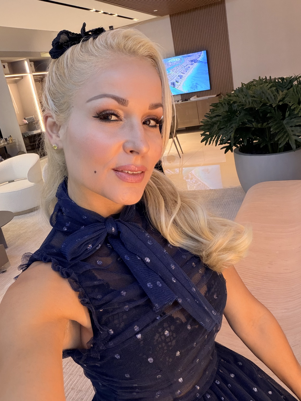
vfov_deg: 60.0
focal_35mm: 30
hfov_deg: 46.8
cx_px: 150
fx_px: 348
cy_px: 200
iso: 100
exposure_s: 1/59
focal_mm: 2.71
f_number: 1.9
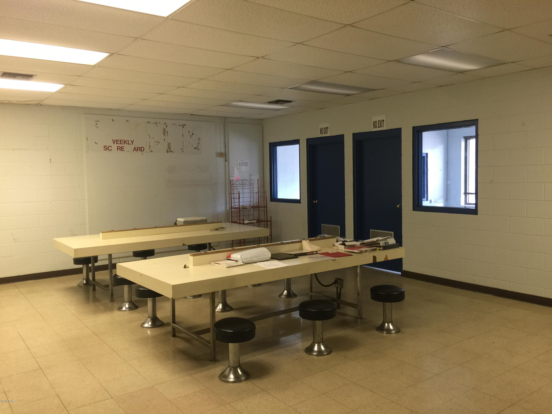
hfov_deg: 61.7
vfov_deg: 48.2
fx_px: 462
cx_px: 276
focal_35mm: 29
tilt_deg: -4.7
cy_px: 207
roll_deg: +0.4
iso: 64
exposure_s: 1/15
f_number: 2.2
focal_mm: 4.15
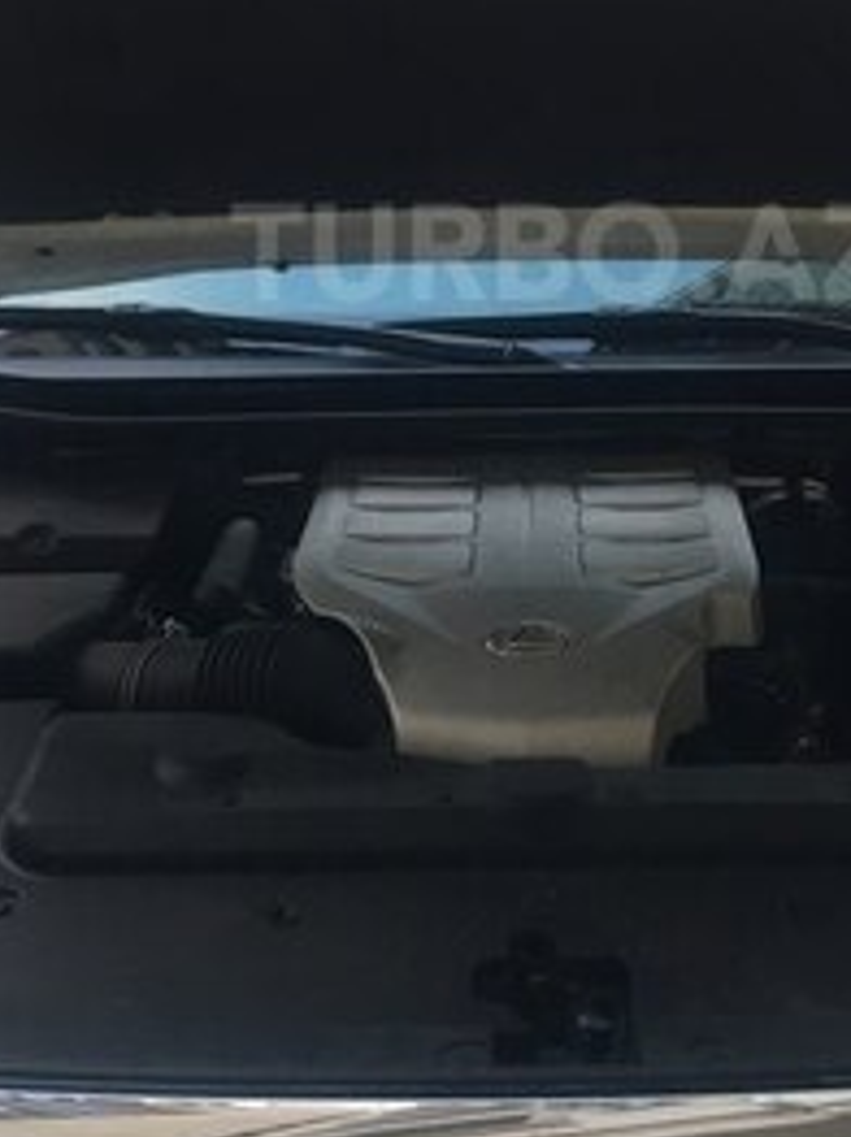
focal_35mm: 55
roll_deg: -0.3
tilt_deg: -9.7
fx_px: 1806
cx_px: 564
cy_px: 252
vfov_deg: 34.1
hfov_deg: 26.4
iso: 64
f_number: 2.2
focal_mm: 4.15
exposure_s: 1/33
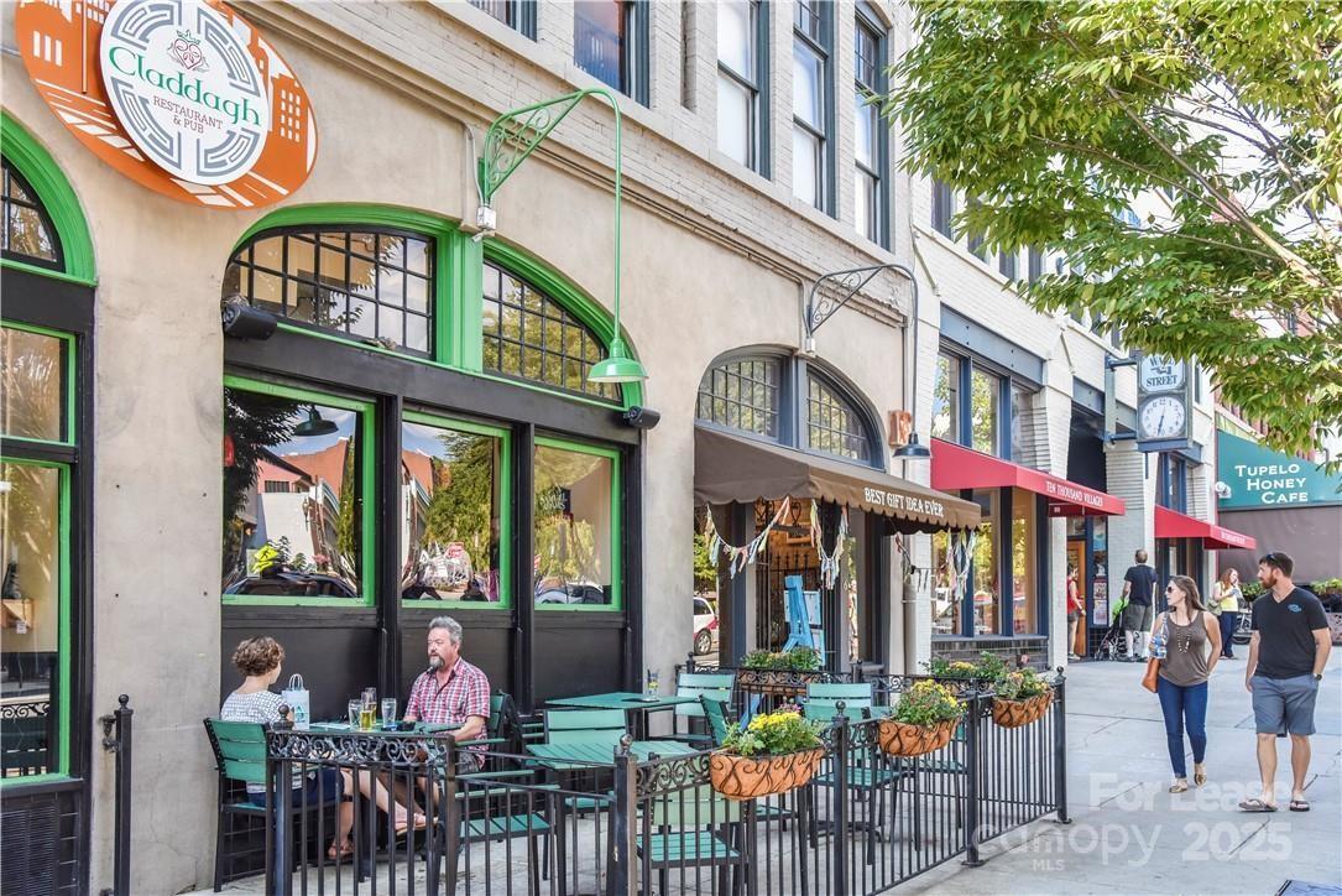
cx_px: 671
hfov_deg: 58.7
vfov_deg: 41.1
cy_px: 448
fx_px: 1193
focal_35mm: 32
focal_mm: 32
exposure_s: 1/125
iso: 1250
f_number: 5.6
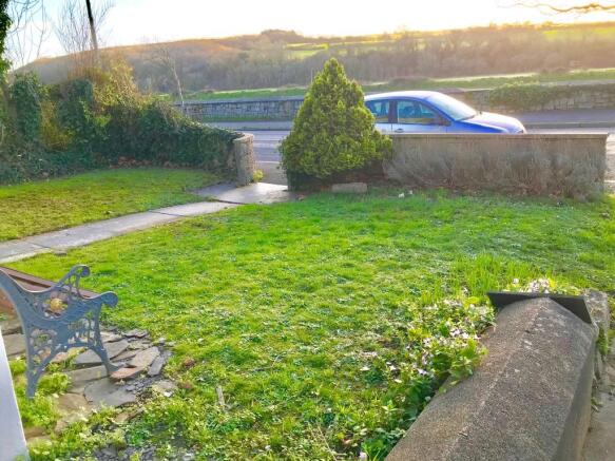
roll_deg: +3.1
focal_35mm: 28
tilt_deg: -17.2
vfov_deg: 49.7
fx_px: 497
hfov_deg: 63.5
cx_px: 308
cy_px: 230
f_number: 1.8
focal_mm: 3.99
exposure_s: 1/282
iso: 20
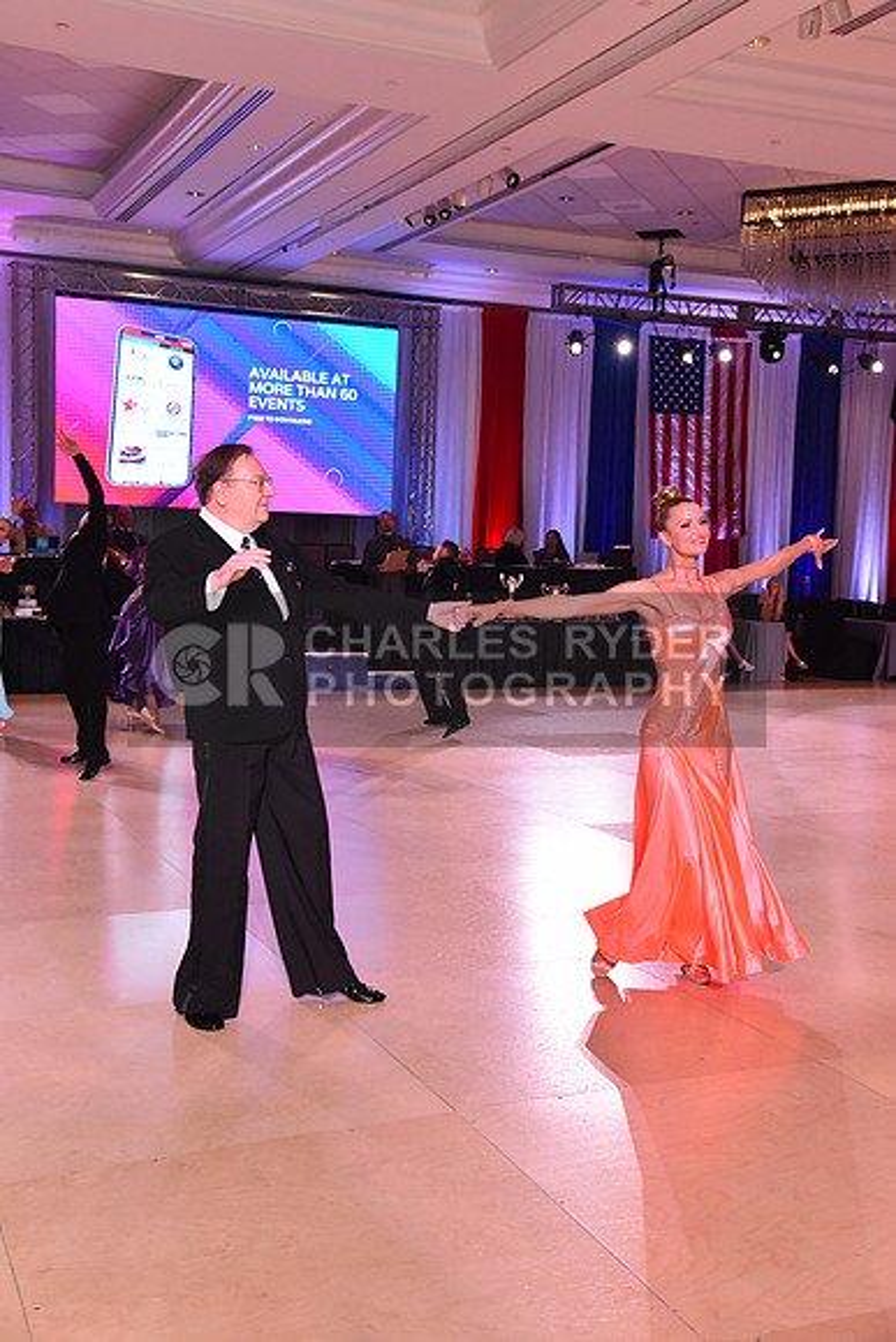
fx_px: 1492
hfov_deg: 33.4
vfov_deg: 48.4
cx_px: 448
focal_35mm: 40
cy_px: 671
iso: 2500
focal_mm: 40
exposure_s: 1/320
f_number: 6.3
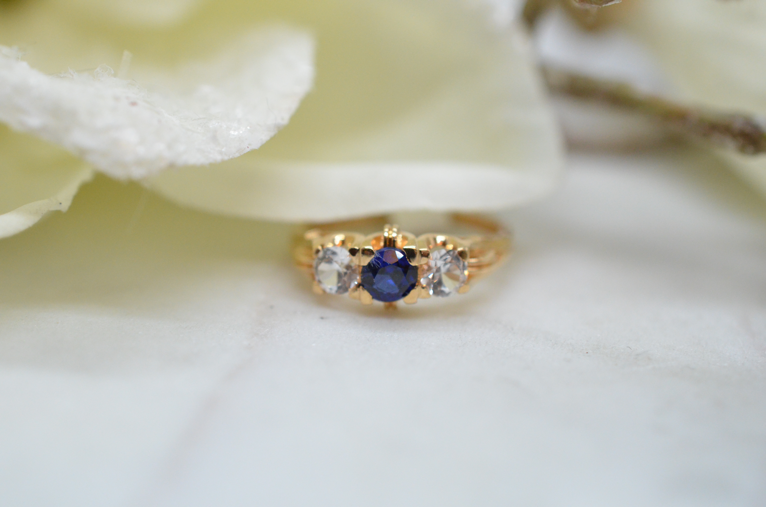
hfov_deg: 33.5
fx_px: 1274
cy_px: 254
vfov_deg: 22.5
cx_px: 383
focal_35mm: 60
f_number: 5
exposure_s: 1/1600
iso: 3200
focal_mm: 40
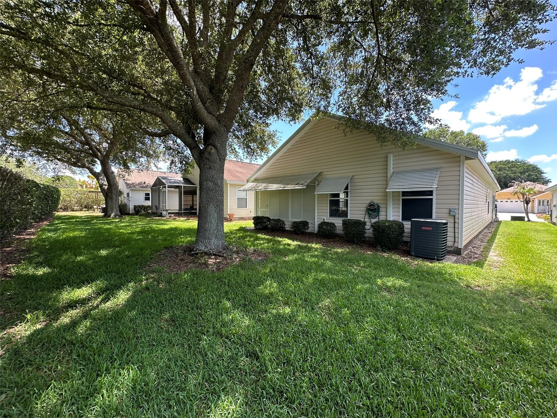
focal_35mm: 14
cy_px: 209
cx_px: 278
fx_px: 225
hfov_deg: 102.1
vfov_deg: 85.7
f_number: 2.2
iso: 40
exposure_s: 1/217
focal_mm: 2.22
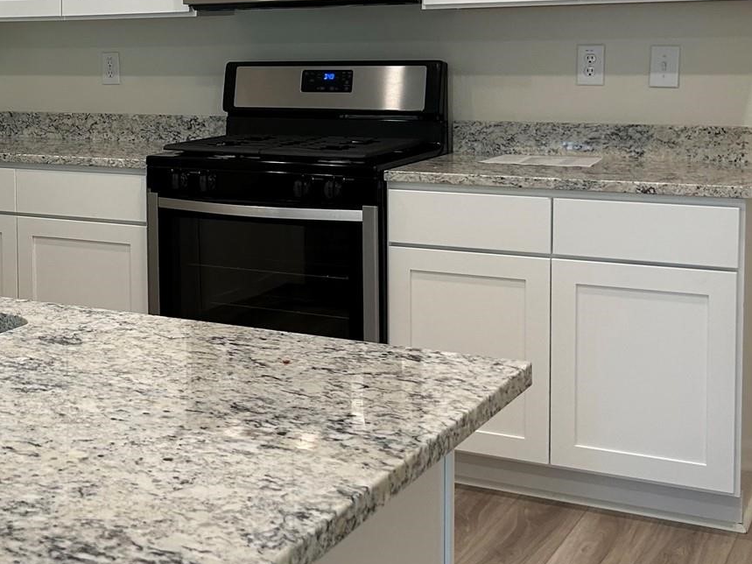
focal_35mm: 62
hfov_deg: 29.4
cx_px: 27
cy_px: 113
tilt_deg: -3.2
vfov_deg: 23.3
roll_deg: +1.0
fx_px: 1347
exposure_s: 1/120
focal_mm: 5.7
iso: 64
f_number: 1.5
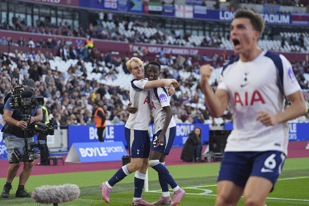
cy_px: 103
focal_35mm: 107
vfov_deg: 12.8
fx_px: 918
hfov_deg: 19.1
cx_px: 154
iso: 800
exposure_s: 1/1250
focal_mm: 107
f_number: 2.8
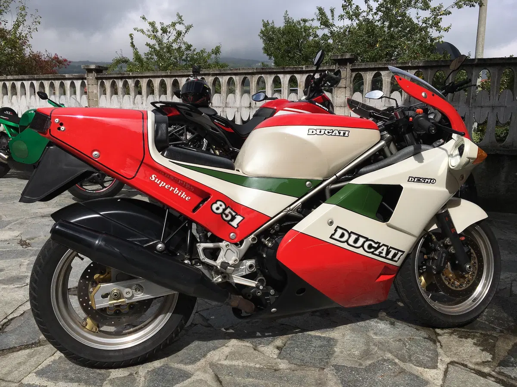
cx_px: 258
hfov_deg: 61.7
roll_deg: -1.6
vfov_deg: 48.2
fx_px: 433
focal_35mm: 29
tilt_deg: -8.5
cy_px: 194
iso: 25
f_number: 2.2
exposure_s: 1/4808
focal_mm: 4.15
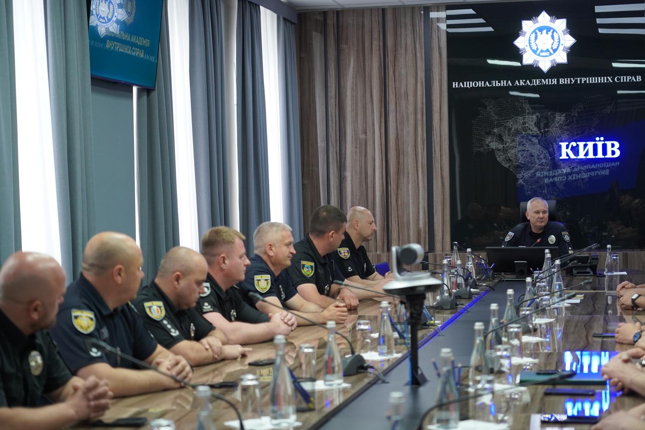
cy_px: 215
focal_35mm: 73
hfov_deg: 27.7
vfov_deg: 18.7
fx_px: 1308
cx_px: 322
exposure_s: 1/160
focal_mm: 73
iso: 1250
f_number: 4
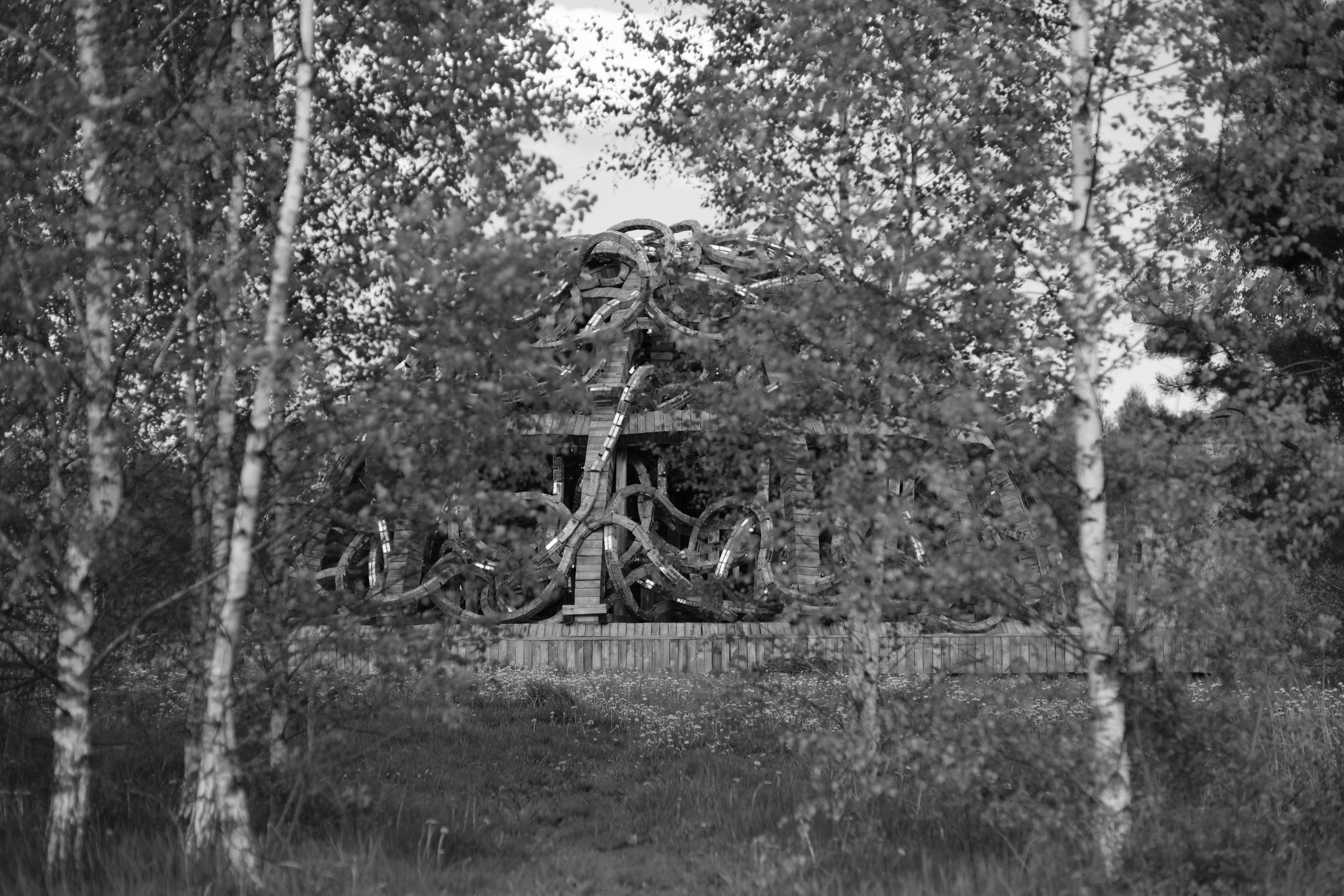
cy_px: 448
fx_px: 2800
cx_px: 672
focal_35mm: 75
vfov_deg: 18.2
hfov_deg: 27.0
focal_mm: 50
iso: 320
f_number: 1.6
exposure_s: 1/6000
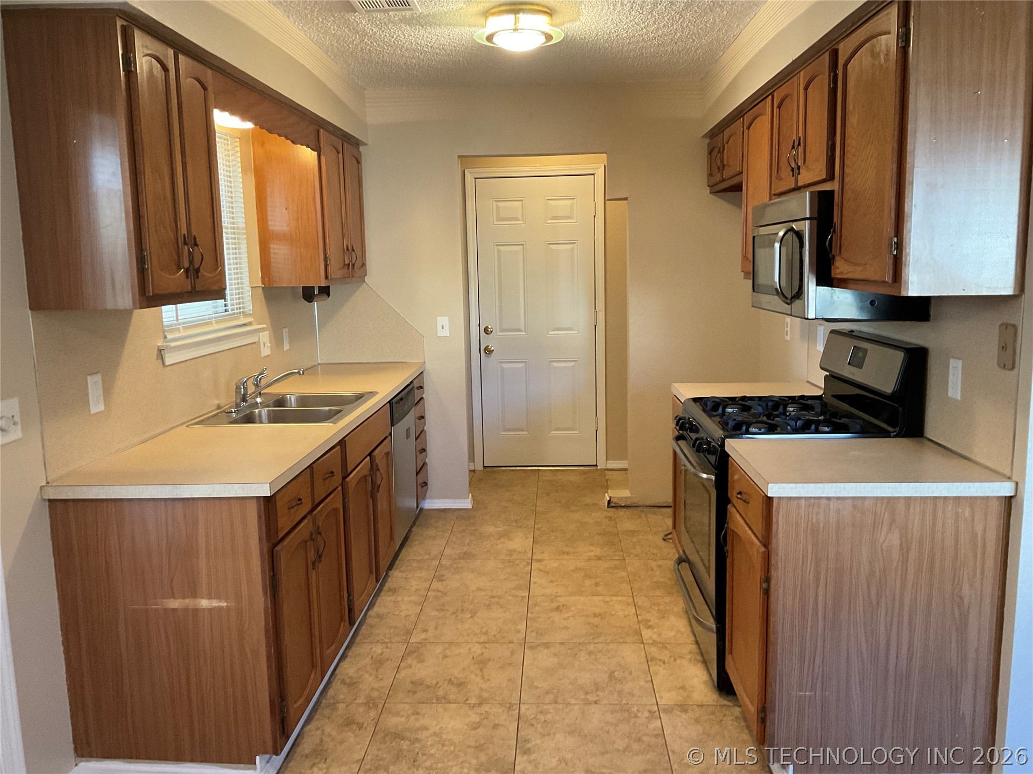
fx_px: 865
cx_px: 516
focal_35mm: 29
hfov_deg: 61.7
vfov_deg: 48.2
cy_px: 387
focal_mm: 3
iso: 200
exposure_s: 1/60
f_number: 1.8
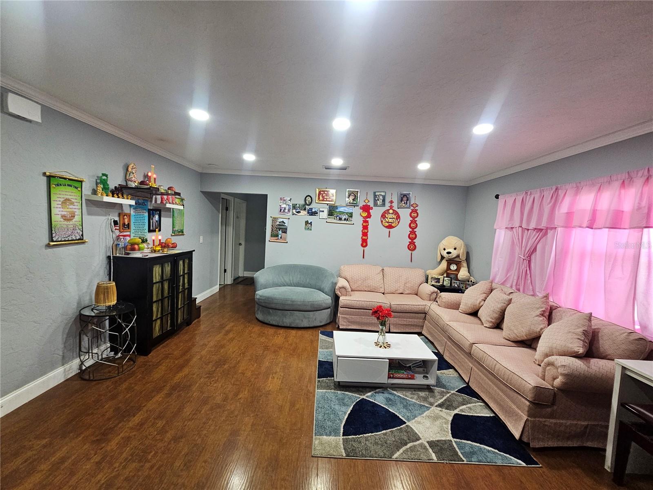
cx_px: 326
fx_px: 245
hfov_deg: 106.2
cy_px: 245
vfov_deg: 89.9
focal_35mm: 13
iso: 320
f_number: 2.2
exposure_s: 1/60
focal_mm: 2.2
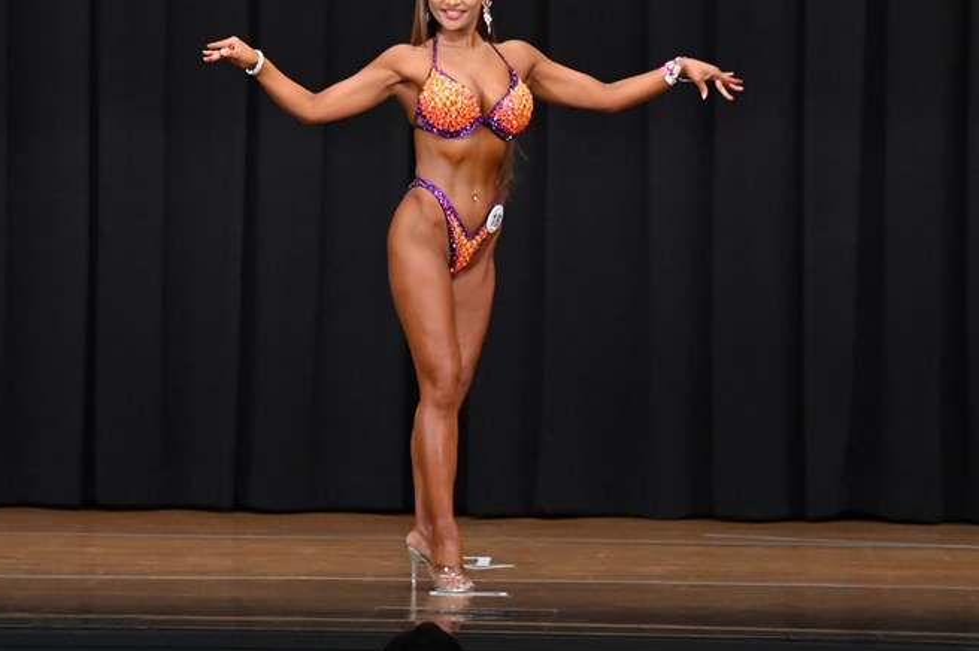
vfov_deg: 5.2
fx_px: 7226
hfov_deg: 7.7
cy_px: 288
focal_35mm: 266
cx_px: 440
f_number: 5.6
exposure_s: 1/400
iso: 8000
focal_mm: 150
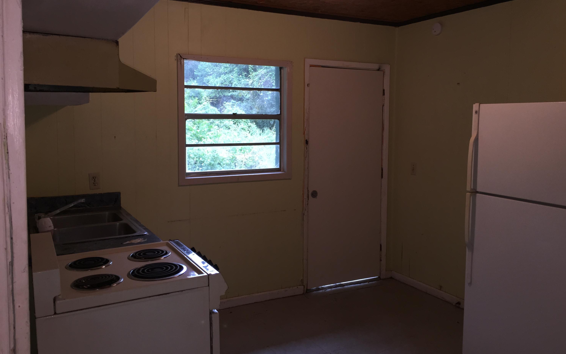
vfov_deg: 40.5
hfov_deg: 61.2
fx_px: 478
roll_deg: -0.6
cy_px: 156
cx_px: 284
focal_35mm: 31
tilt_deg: -4.1
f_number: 2.2
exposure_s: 1/30
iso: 40
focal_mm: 4.15
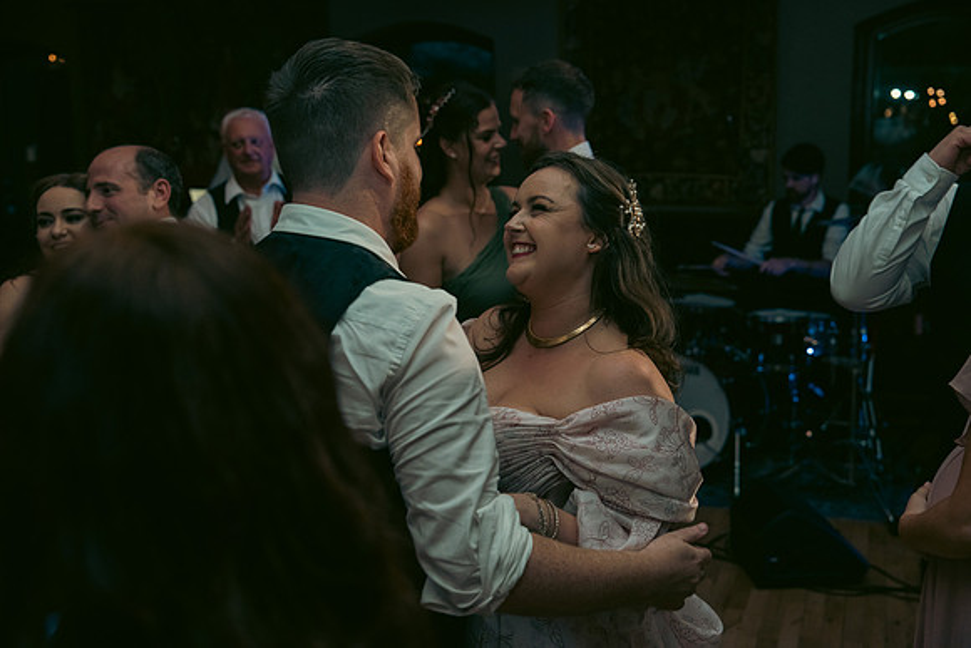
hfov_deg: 46.4
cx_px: 486
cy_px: 324
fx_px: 1133
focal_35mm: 42
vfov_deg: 31.9
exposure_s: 1/160
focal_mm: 42
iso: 2500
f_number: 3.5
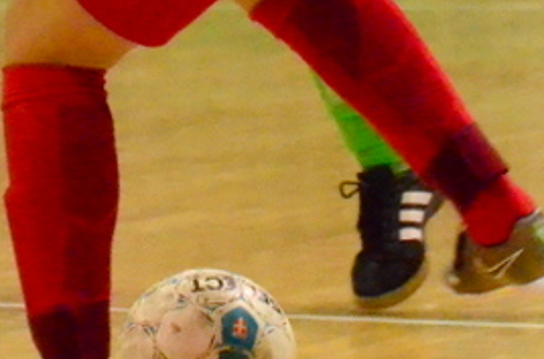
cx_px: 207
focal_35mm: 1143
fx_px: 17221
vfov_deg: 1.2
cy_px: -246
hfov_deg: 1.8
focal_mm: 170
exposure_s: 1/400
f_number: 5.6
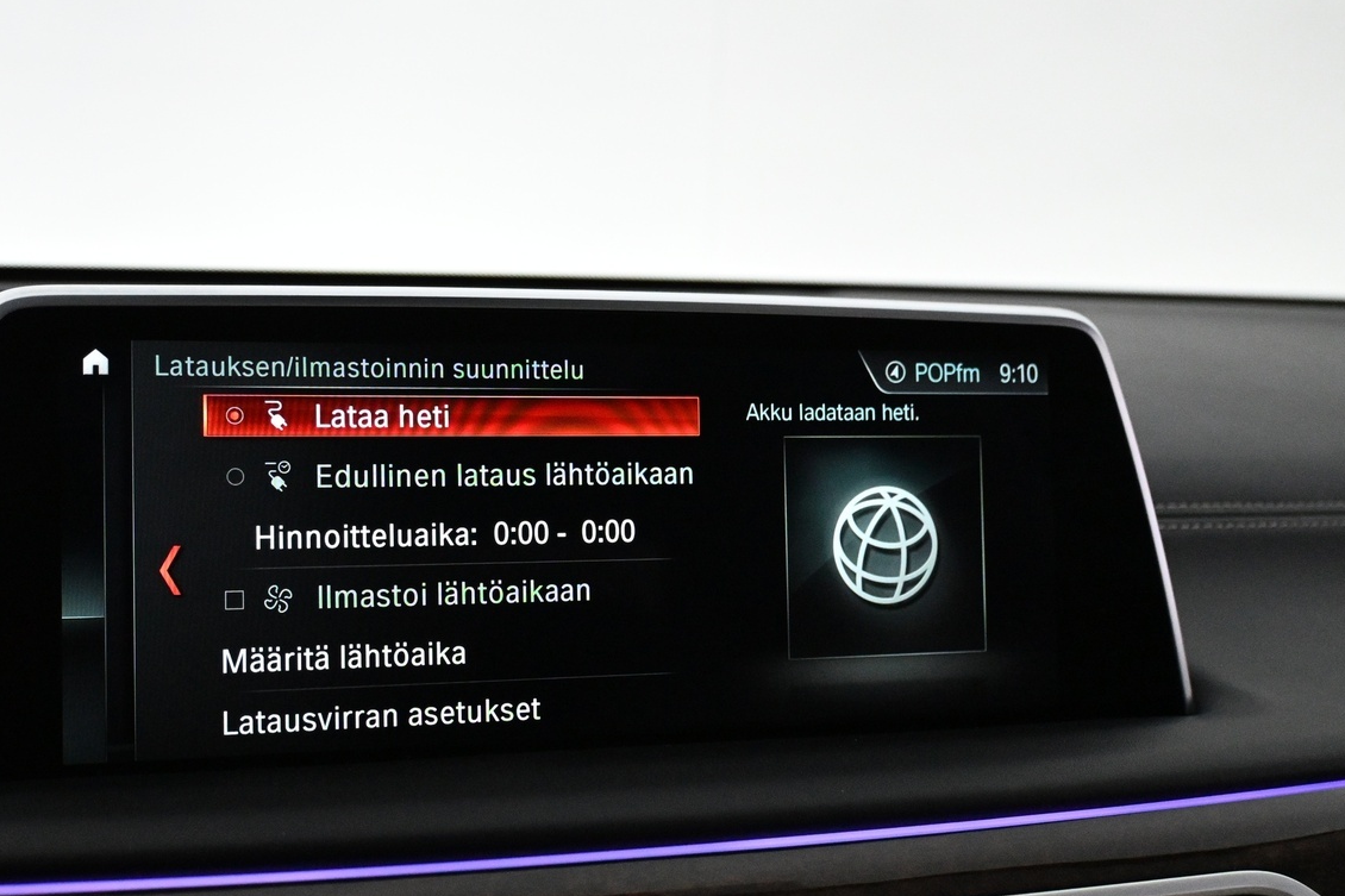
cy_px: 476
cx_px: 505
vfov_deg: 31.2
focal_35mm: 43
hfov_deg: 45.1
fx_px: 1606
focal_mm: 20
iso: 4000
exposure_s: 1/200
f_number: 3.8
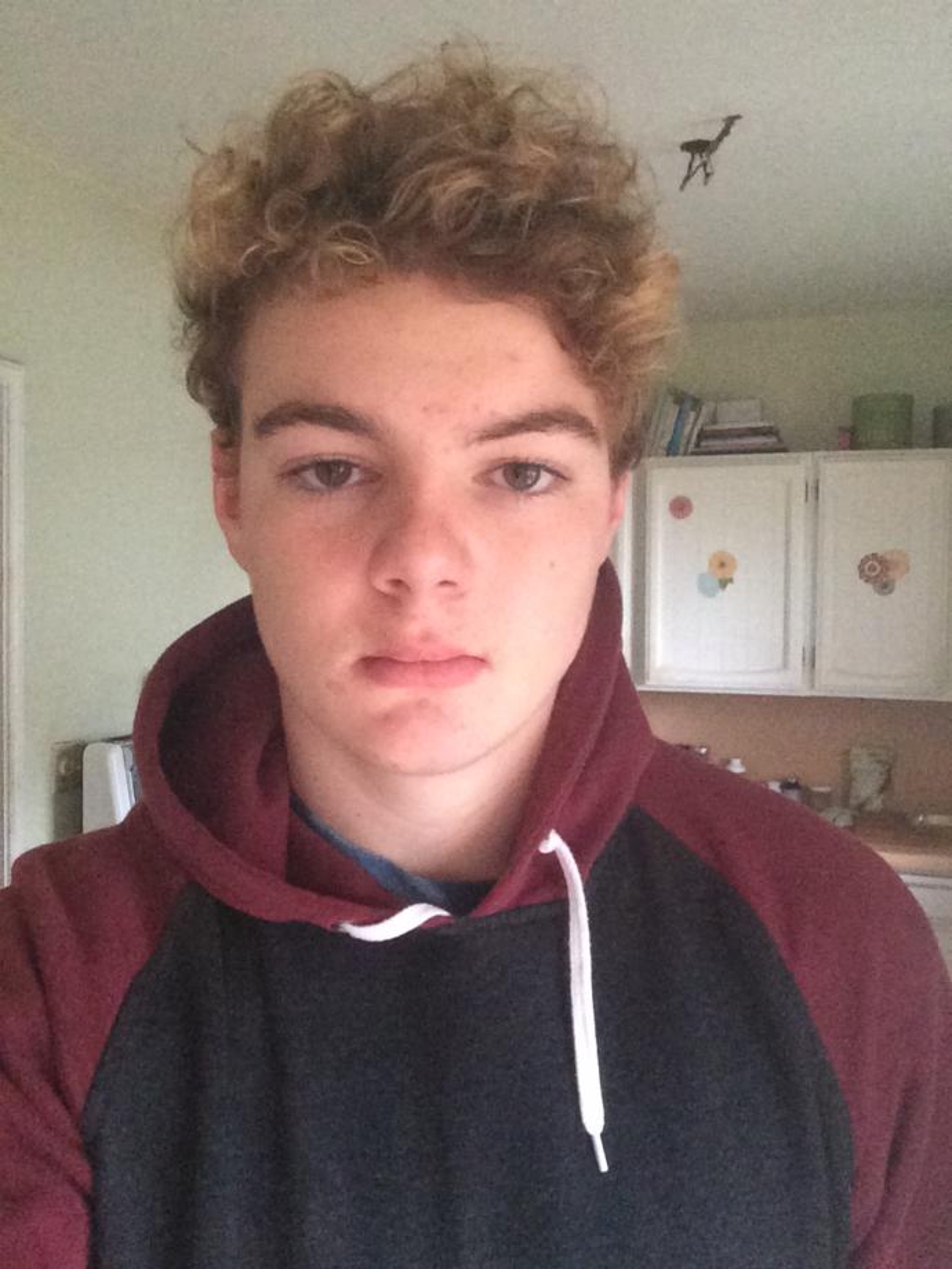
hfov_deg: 45.4
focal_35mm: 31
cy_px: 634
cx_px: 476
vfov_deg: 58.4
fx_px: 1137
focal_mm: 2.15
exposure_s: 1/15
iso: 640
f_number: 2.4
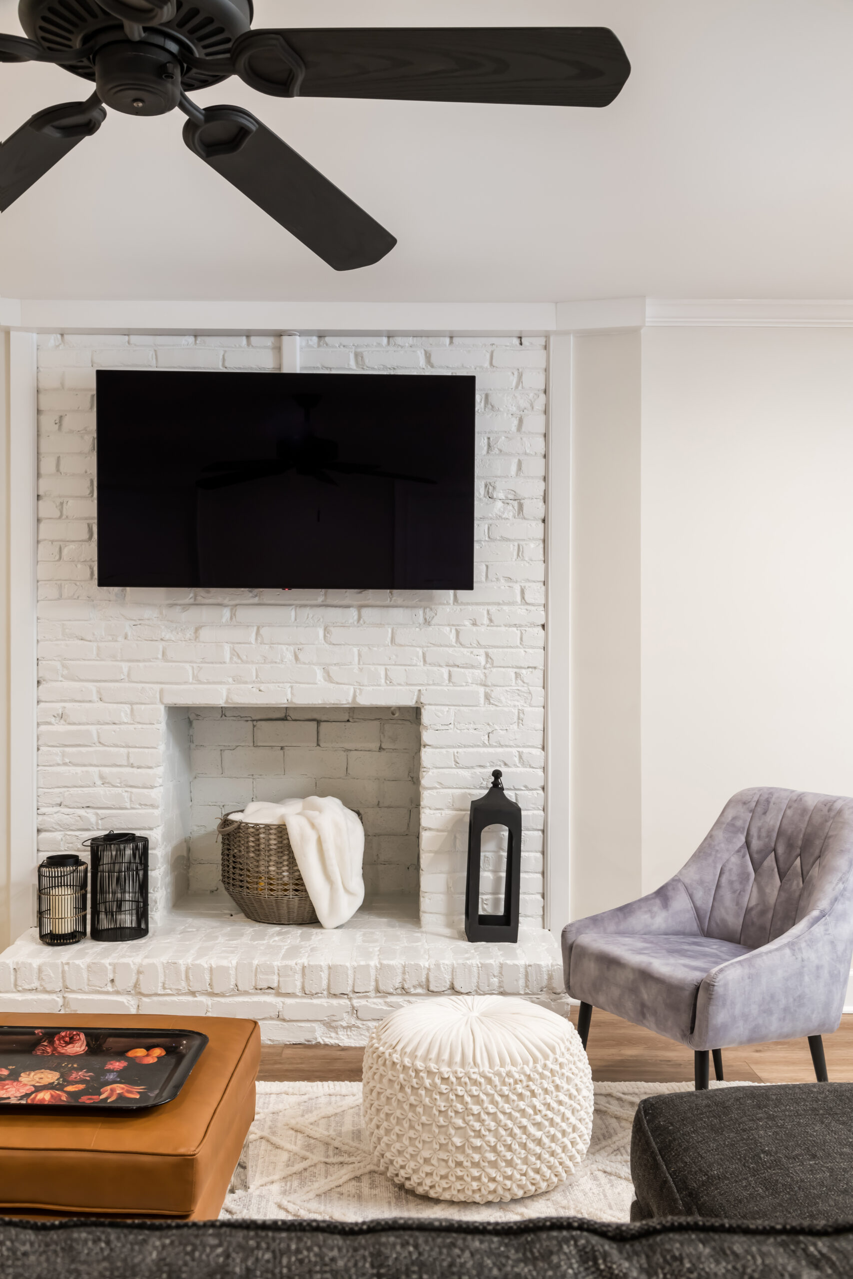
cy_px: 640
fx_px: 1137
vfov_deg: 58.7
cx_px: 426
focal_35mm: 32
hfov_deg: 41.1
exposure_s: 1/1.67
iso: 400
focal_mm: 32
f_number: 13
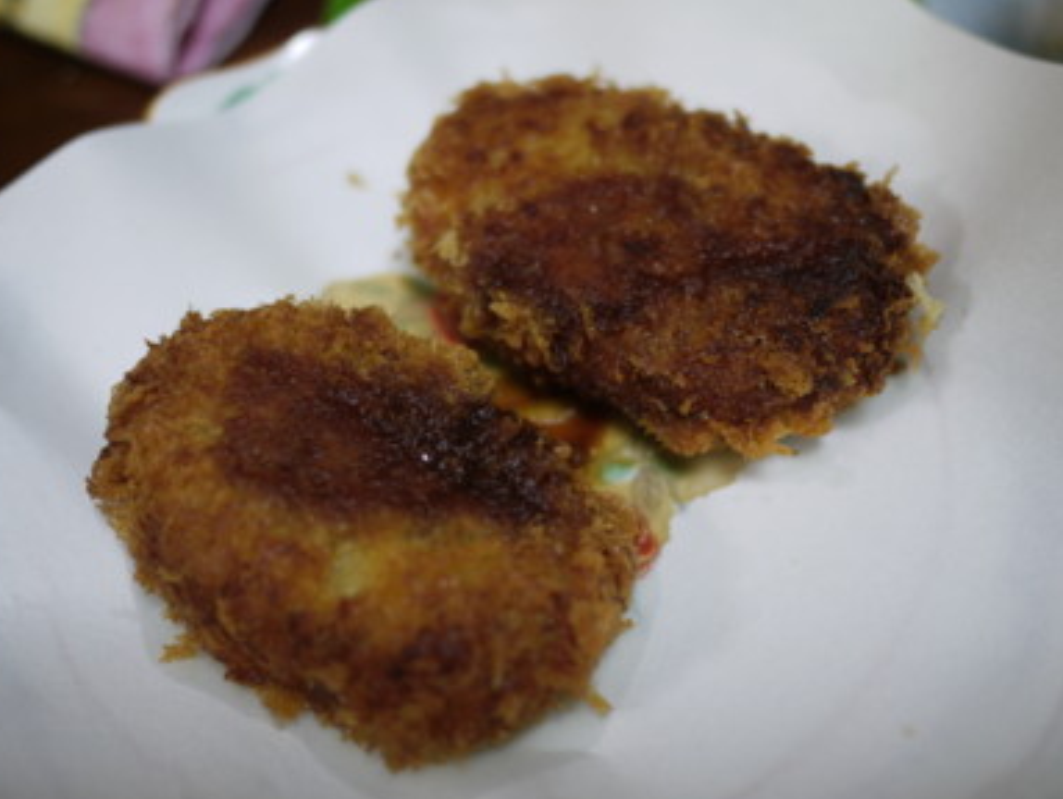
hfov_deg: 40.4
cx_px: 538
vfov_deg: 30.9
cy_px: 400
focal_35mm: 47
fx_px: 1445
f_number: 1.7
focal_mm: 20
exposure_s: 1/60
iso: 100
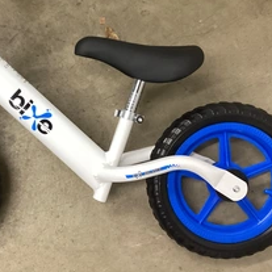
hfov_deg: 31.6
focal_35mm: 53
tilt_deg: -78.5
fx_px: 471
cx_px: 68
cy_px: 96
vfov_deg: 32.0
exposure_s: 1/60
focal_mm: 3.3
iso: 160
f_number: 2.4
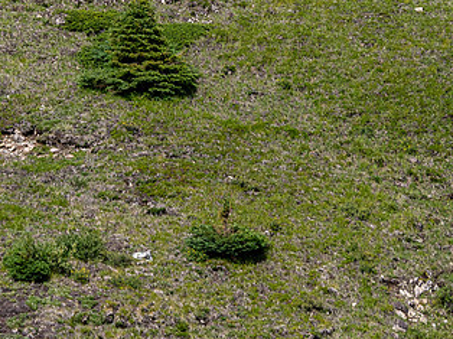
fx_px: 7257
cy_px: 76
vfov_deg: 2.7
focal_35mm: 555
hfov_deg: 3.6
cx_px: 133
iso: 200
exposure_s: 1/400
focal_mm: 150
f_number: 8
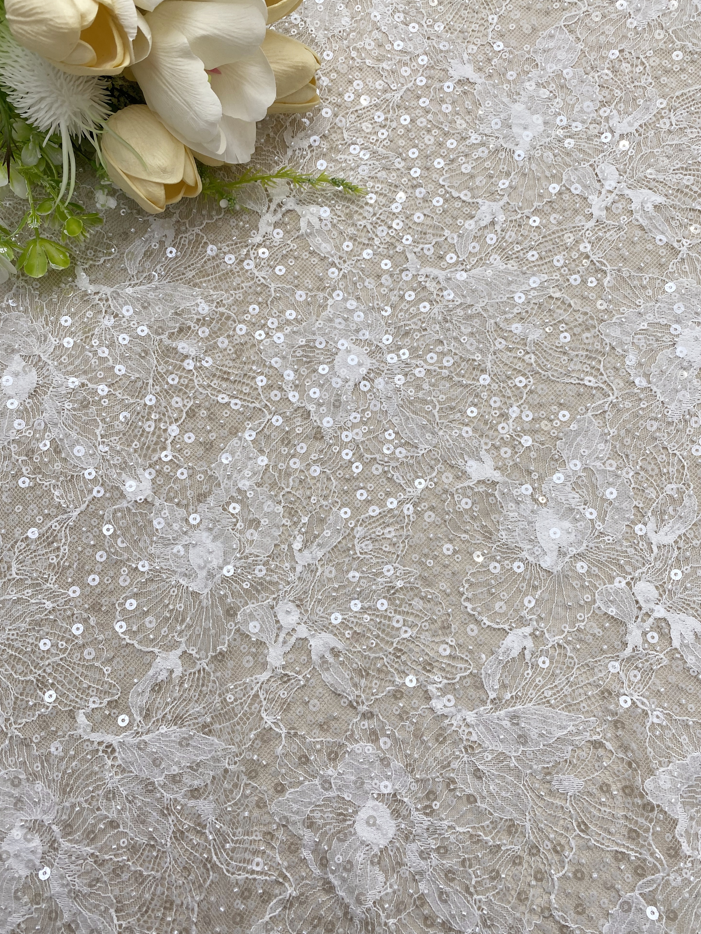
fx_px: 729
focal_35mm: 27
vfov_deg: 65.3
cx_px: 355
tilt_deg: -81.0
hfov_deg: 51.4
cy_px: 458
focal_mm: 4.25
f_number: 1.8
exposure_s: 1/107
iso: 32
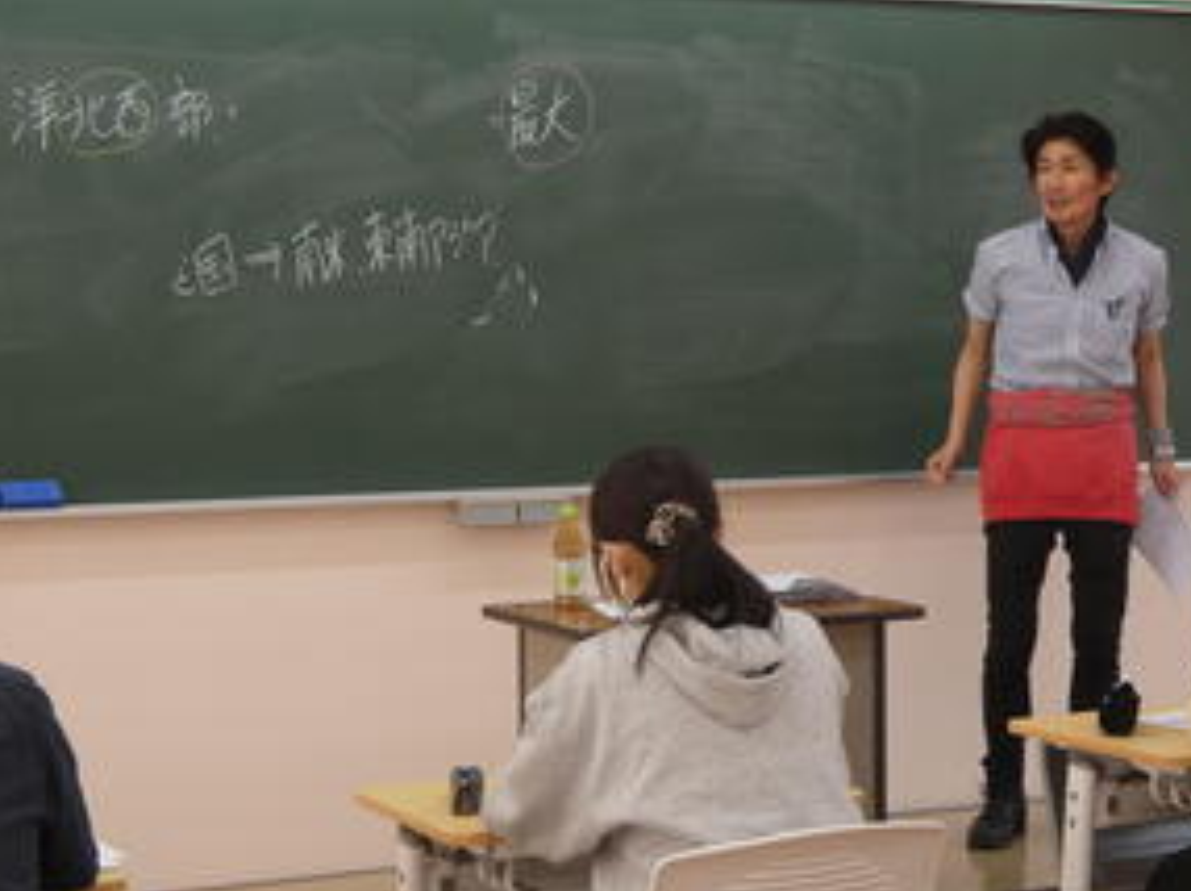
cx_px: 745
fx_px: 2647
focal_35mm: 77
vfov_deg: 19.1
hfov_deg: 25.3
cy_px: 520
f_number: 4
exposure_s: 1/80
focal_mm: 9.9
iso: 160
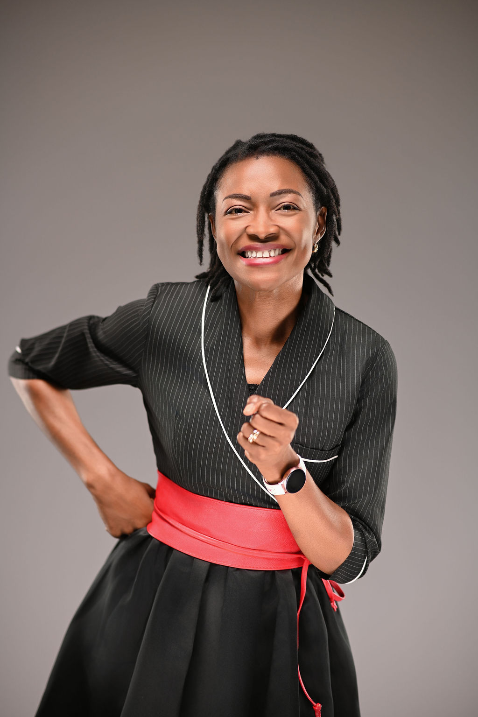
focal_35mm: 85
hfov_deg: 16.1
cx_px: 239
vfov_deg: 23.9
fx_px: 1693
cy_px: 358
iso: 64
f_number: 1.8
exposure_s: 1/200
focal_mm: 85
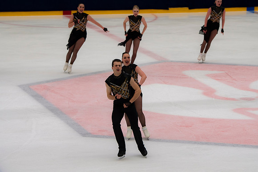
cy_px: 86
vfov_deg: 8.3
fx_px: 1183
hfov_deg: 12.4
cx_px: 129
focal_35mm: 165
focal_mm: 110
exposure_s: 1/400
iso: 400
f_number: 3.5
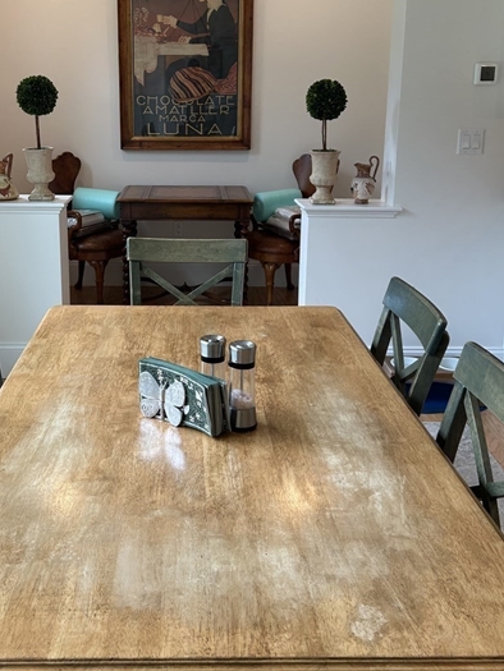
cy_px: 254
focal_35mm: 38
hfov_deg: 37.6
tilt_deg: -11.9
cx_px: 196
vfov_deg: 48.5
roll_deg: +0.3
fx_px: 737
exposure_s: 1/120
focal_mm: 5.7
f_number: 1.5
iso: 40
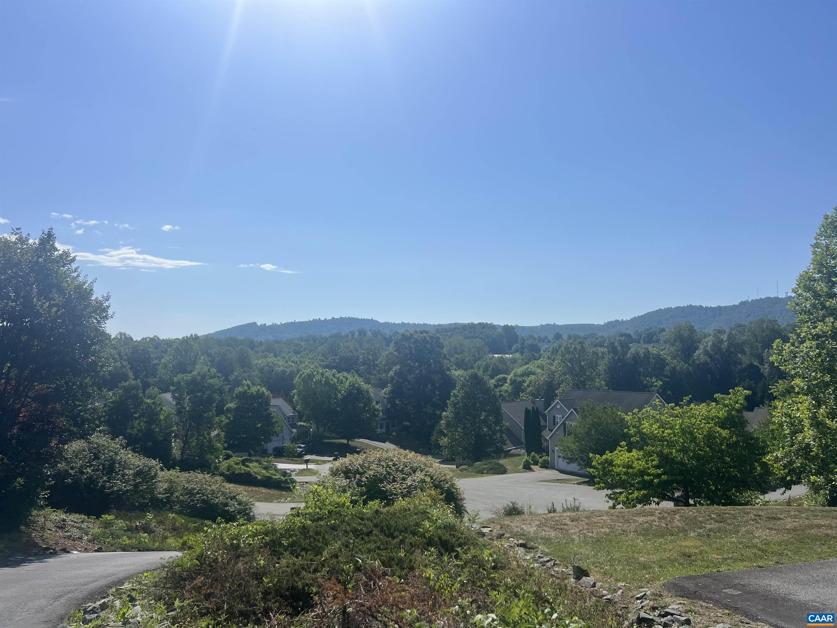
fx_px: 629
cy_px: 314
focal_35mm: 26
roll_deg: -0.7
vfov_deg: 53.1
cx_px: 418
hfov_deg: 67.3
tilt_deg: +4.1
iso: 50
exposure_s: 1/10309
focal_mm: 5.7
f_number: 1.5
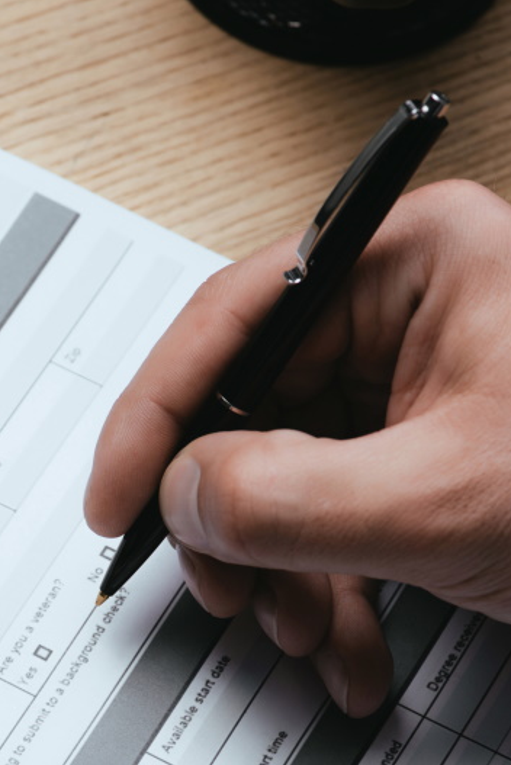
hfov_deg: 5.7
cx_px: -13
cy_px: 557
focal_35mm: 239
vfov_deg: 8.6
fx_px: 5082
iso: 100
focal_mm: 105
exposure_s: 1/200
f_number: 8
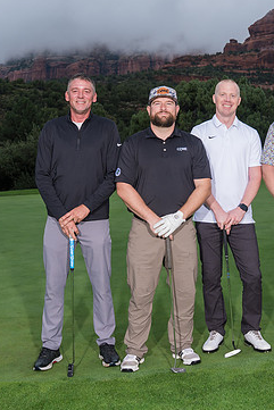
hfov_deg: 27.8
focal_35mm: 48
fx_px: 547
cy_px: 175
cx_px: 200
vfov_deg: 41.0
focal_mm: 24
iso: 320
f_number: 5
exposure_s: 1/320
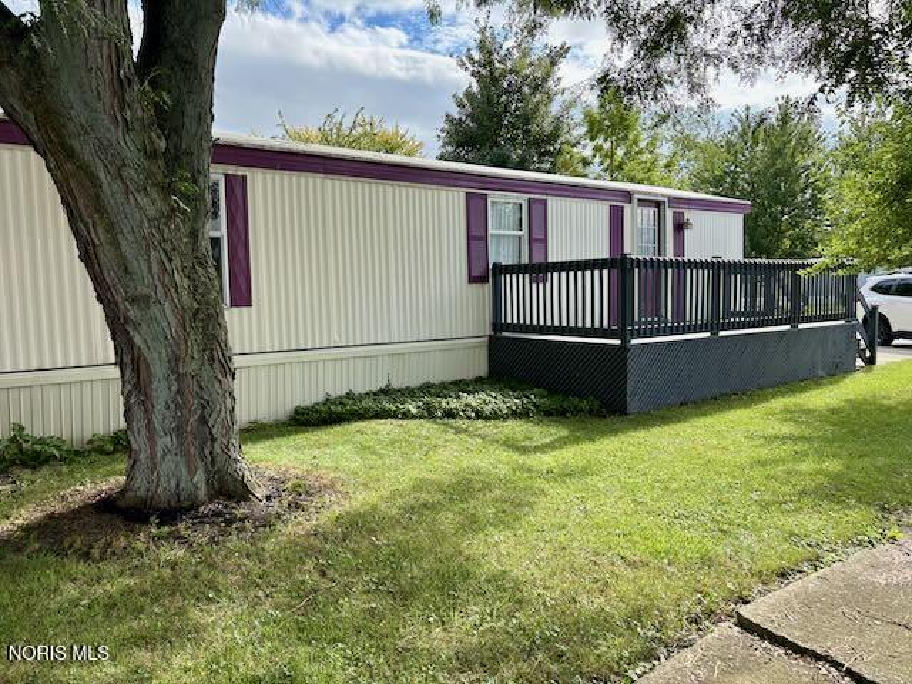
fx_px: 685
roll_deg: +1.6
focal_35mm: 26
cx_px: 456
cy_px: 342
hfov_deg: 67.3
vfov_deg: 53.1
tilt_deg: -4.9
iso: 64
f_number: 1.6
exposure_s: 1/1217
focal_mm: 5.96
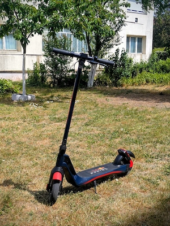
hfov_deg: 28.6
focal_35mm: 51
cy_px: 113
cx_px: 85
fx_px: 334
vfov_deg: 37.5
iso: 47
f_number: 1.89
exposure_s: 1/3333
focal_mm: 5.43
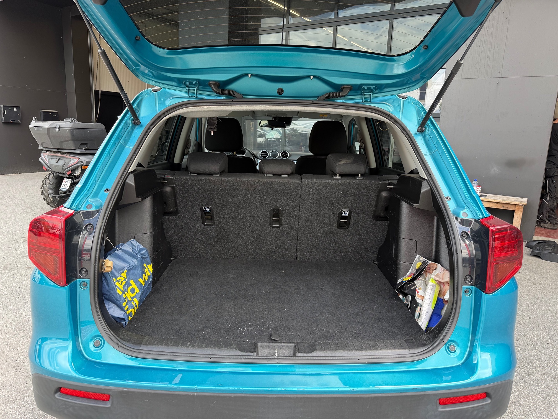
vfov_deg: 56.8
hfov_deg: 71.6
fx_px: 387
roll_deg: -2.1
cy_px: 210
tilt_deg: -12.0
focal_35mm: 24
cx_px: 279
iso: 80
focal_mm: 6.76
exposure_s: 1/222
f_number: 1.78
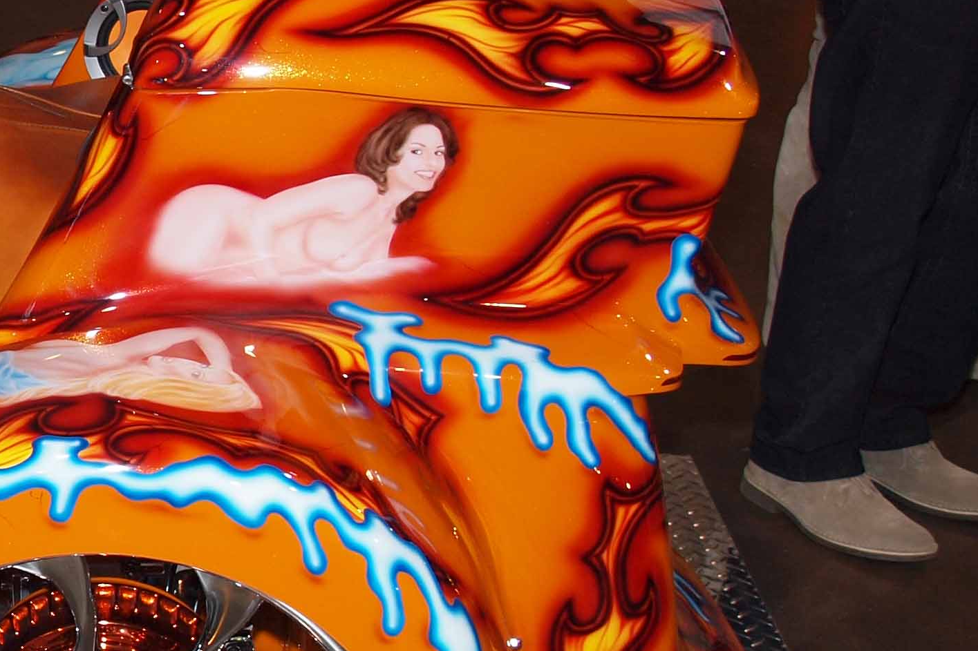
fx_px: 2254
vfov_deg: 16.5
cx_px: -378
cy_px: 331
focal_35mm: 83
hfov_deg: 21.5
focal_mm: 14
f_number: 2.8
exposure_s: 1/60
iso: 200
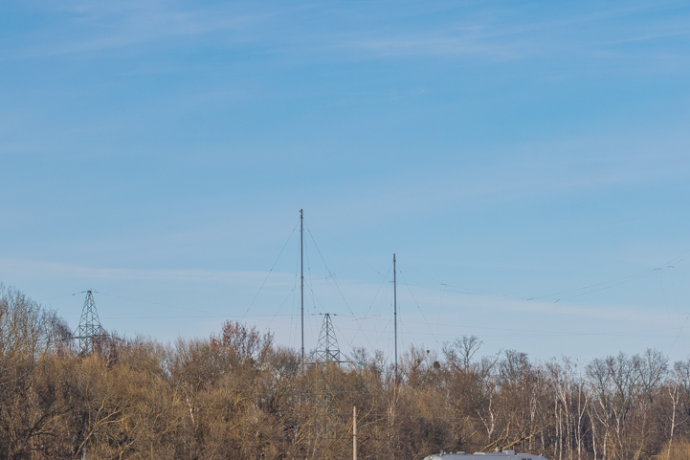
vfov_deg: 8.8
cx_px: 483
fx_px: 2990
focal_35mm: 156
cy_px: 382
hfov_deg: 13.1
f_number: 9
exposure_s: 1/500
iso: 160
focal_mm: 50
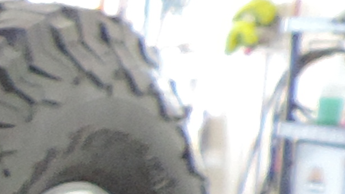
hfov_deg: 7.9
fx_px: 1894
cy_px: 346
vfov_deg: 5.8
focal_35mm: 207
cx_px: -892
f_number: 3
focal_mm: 4.3
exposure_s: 1/30
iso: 400
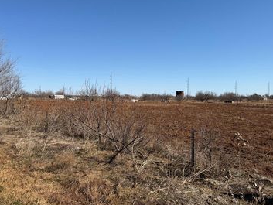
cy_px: 110
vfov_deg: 41.8
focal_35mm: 34
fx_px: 268
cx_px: 130
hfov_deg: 53.9
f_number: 1.78
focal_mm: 6.76
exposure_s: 1/6173
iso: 80
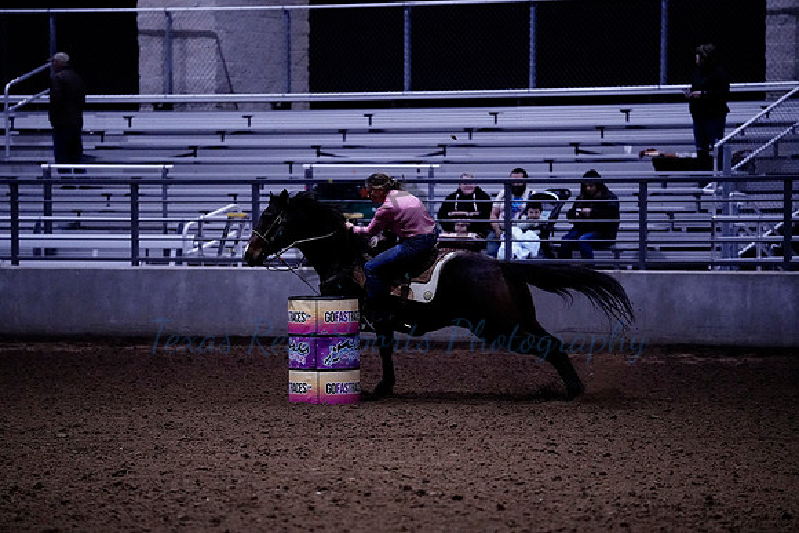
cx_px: 400
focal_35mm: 200
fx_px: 4440
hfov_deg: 10.3
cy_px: 266
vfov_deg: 6.9
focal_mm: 200
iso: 12800
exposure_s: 1/1000
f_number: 2.8
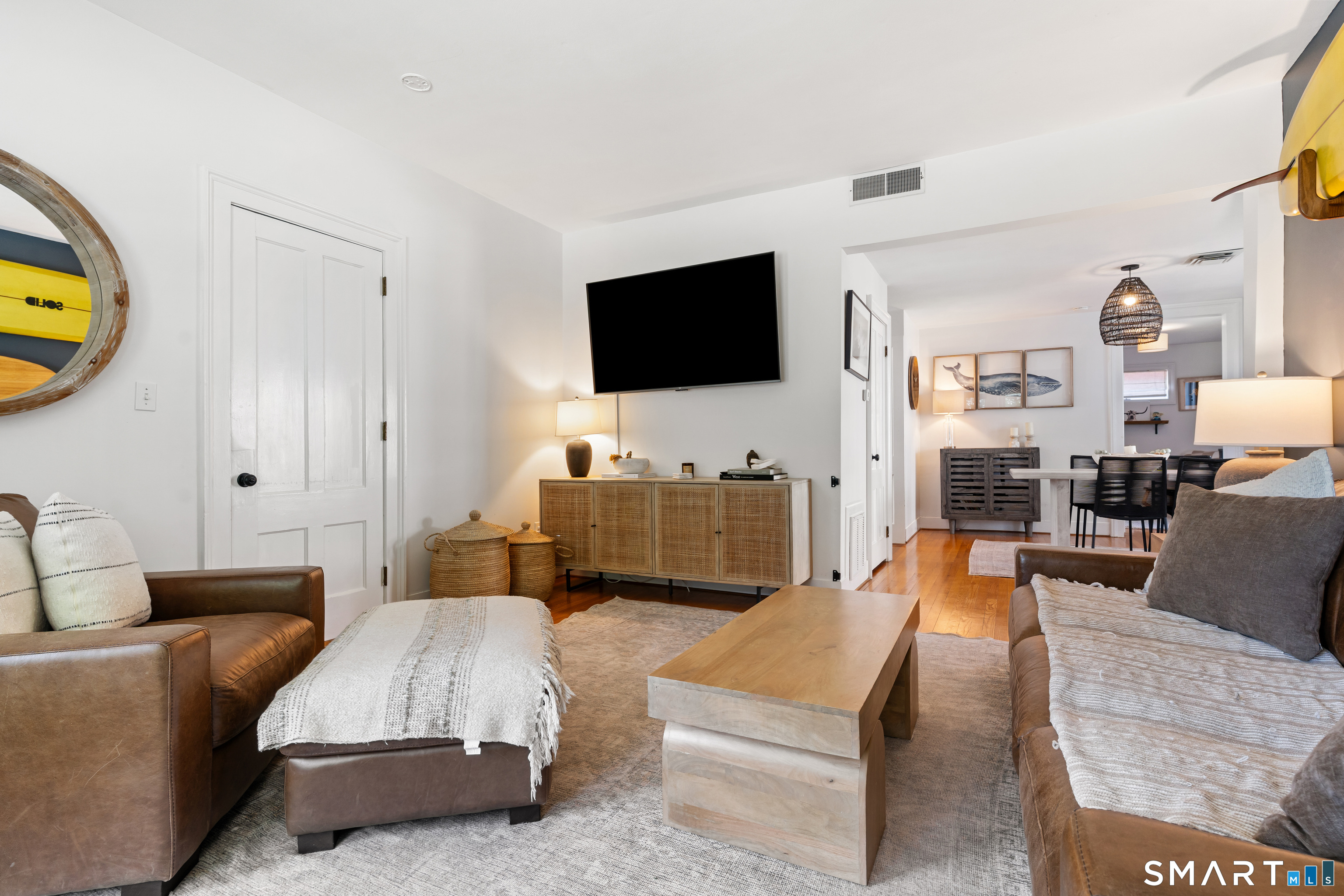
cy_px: 448
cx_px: 672
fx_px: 635
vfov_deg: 70.4
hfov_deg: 93.3
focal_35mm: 17
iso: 320
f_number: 8
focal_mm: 17
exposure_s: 1/2.5
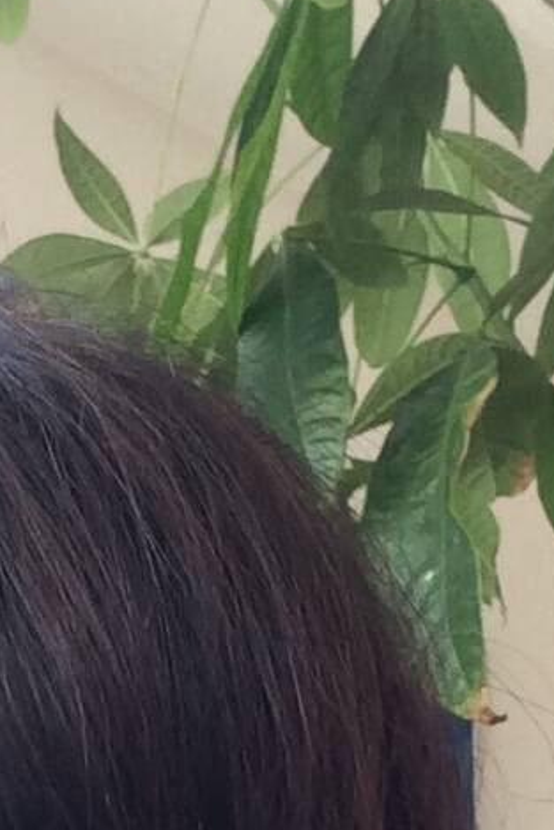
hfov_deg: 15.1
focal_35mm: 88
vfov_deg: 21.1
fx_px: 2030
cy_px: 1057
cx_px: -71
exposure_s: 1/33
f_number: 2.4
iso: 80
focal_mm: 2.15
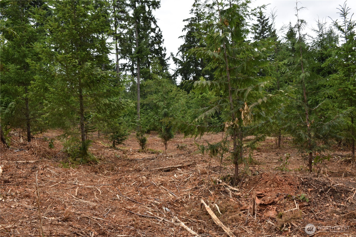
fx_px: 356
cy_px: 118
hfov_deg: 53.1
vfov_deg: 36.9
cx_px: 178
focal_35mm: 36
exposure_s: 1/250
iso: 200
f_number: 5.6
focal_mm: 24
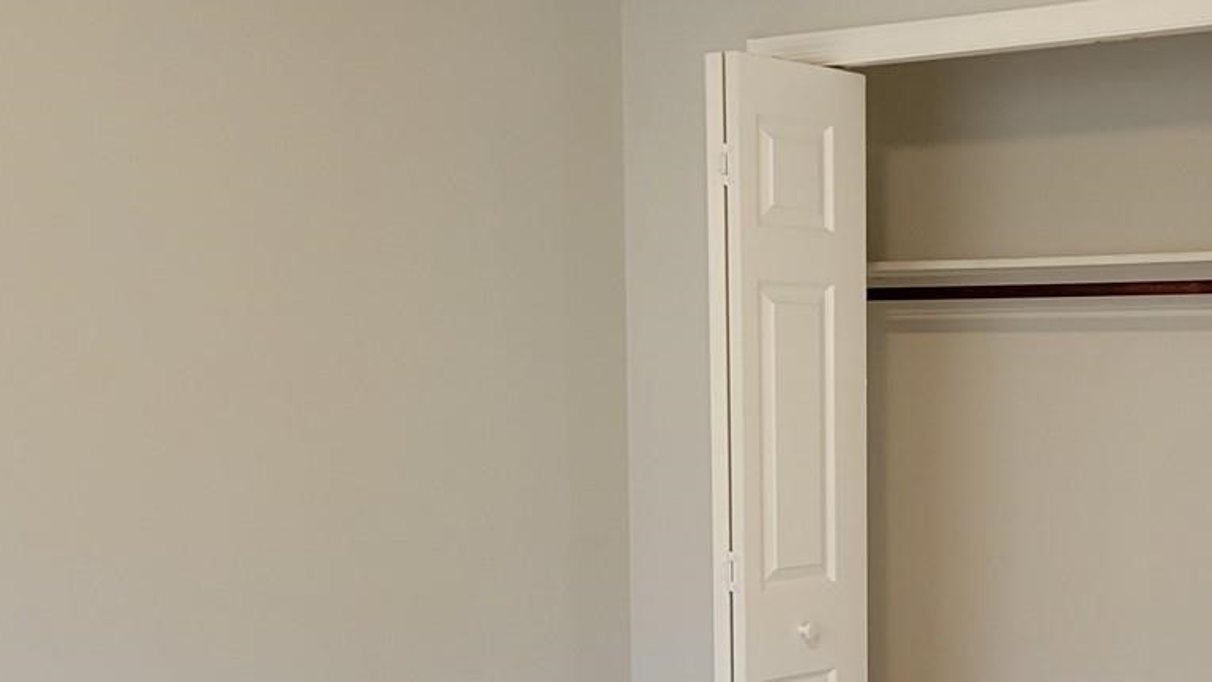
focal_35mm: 59
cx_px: 936
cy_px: 594
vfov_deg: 20.0
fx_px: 1896
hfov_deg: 34.6
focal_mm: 5.4
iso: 250
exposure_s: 1/40
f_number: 1.8
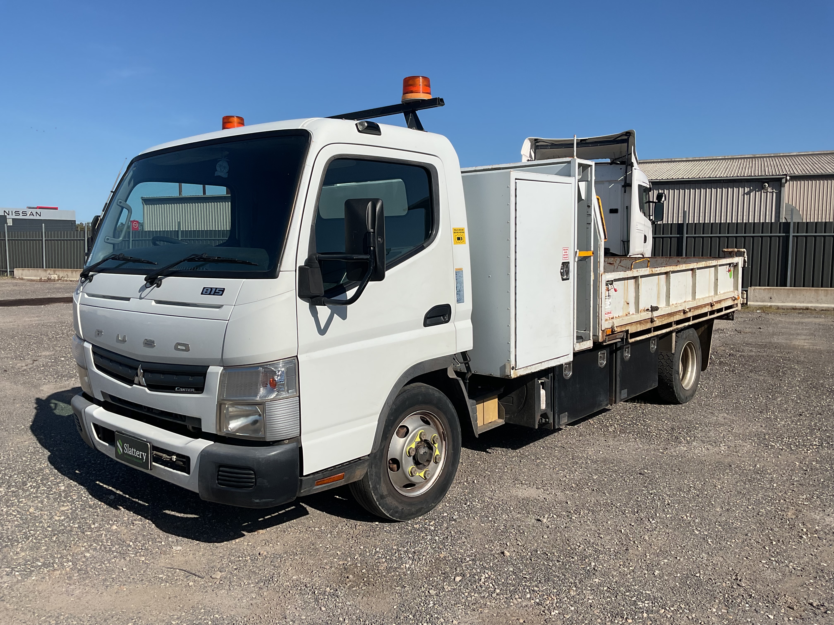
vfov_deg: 48.2
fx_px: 699
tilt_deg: -7.9
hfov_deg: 61.7
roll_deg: -1.3
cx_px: 417
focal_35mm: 29
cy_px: 312
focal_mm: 3
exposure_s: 1/4065
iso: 16
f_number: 1.8
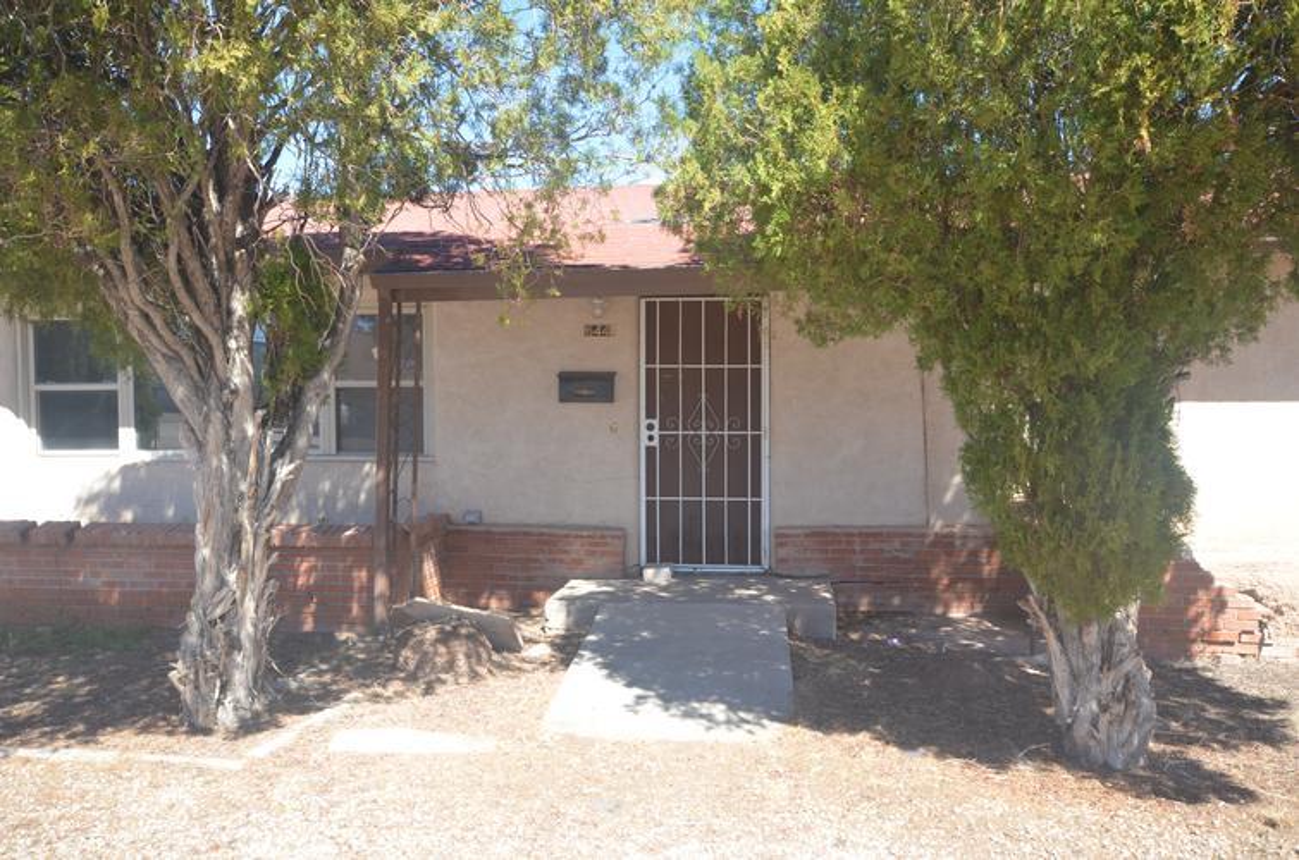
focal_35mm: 30
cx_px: 650
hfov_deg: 62.0
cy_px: 430
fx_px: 1080
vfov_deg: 43.4
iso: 160
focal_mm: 20
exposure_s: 1/60
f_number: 10
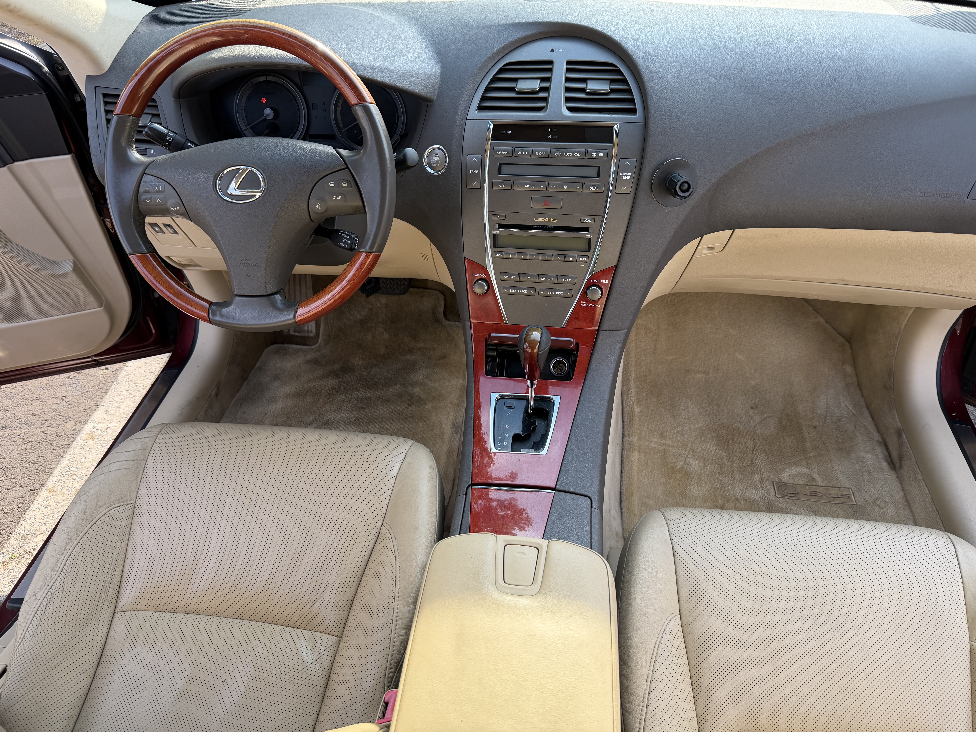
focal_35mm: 24
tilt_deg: -42.9
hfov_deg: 71.6
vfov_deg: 56.8
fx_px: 677
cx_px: 488
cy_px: 366
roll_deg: +5.5
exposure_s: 1/484
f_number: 1.78
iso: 100
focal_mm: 6.76
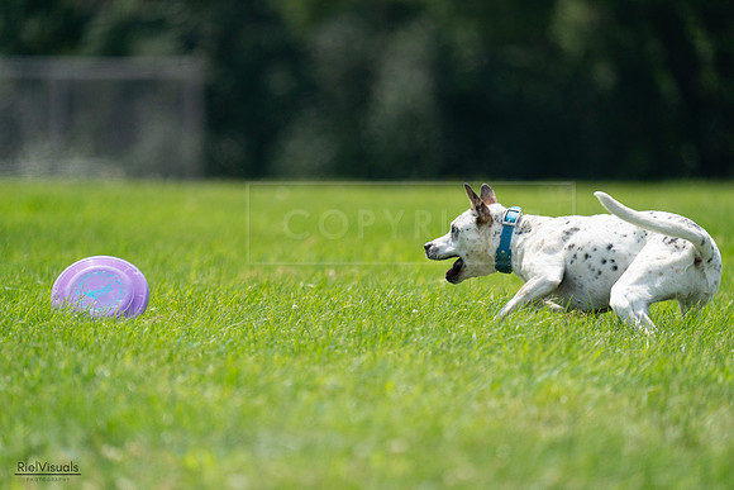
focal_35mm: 512
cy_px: 245
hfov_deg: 4.0
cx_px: 367
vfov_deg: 2.7
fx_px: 10441
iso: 1000
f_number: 6.3
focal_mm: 512
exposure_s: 1/4000
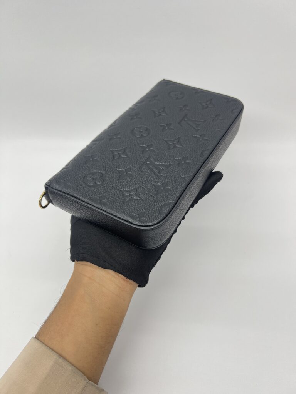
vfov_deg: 67.3
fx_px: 296
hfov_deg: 53.1
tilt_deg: -47.1
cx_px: 148
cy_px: 197
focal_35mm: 26
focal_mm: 5.7
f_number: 1.5
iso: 40
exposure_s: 1/100
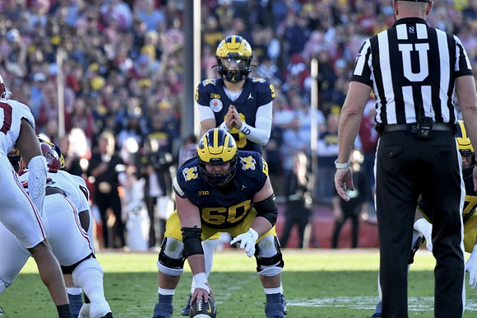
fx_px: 7747
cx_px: 238
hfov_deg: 3.5
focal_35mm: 585
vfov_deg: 2.3
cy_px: 159
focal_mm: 390
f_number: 5.6
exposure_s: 1/1000
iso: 1250
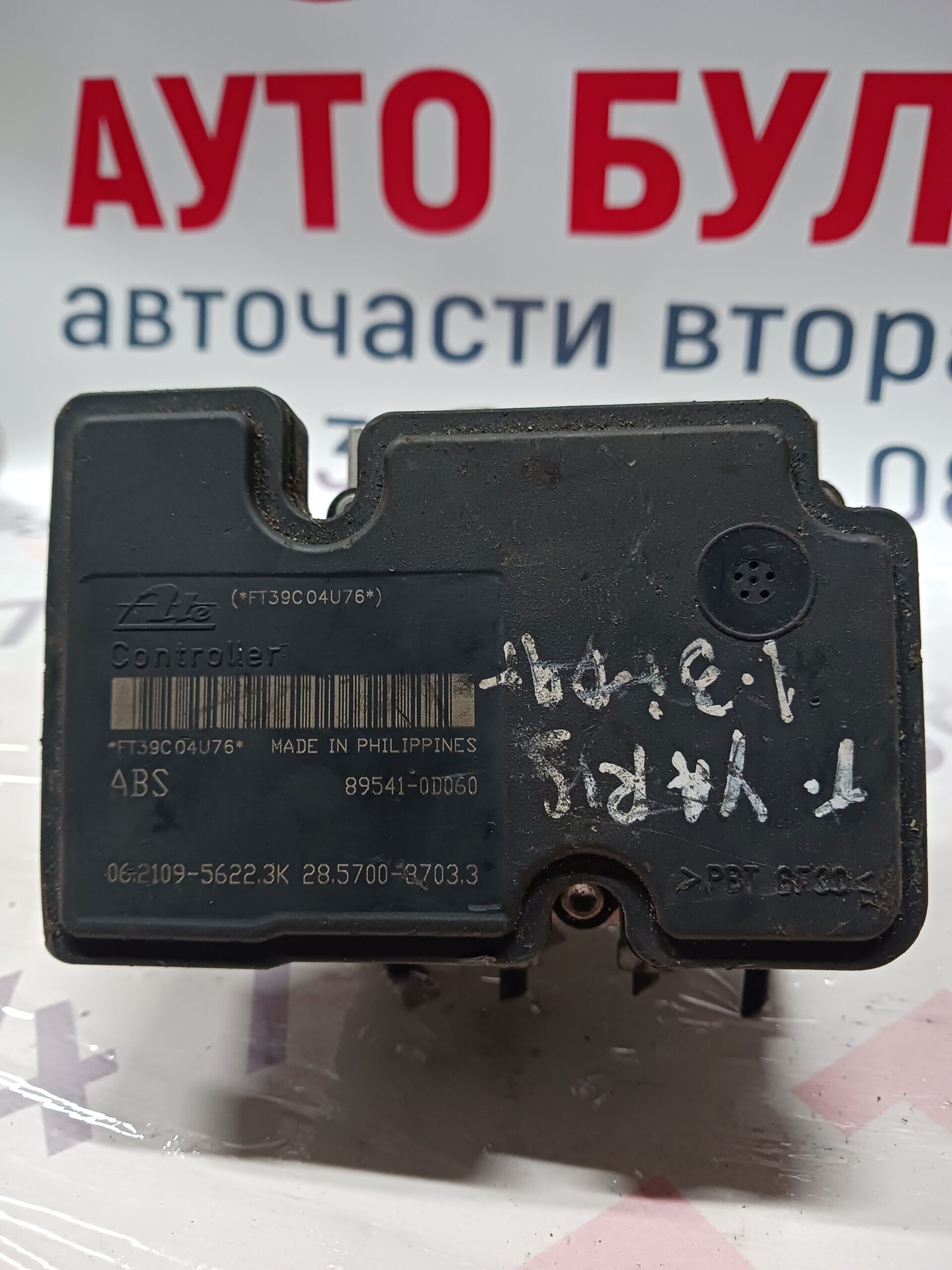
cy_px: 635
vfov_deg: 65.3
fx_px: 990
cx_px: 476
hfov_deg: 51.4
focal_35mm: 27
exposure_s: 1/20
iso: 500
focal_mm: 4
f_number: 1.8
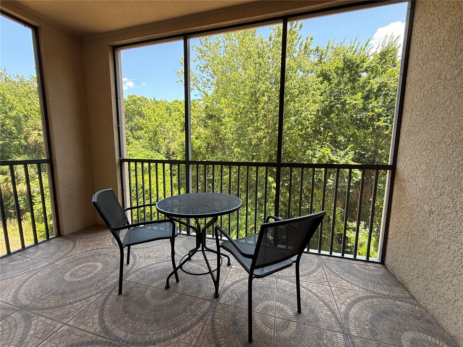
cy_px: 174
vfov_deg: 85.7
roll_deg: -0.7
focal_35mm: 14
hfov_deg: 102.1
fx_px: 187
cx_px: 232
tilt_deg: -6.5
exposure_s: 1/100
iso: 100
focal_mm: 2.22
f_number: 2.2
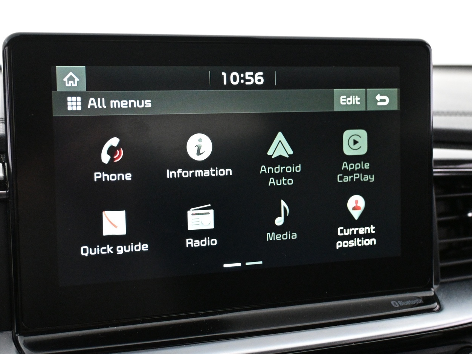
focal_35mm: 47
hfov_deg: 40.7
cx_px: 221
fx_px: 636
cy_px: 162
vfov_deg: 31.1
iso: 4000
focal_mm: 25
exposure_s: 1/50
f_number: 4.2
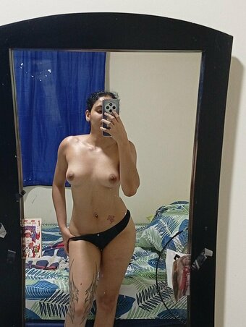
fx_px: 511
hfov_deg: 27.1
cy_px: 164
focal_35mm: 54
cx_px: 123
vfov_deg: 35.5
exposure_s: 1/20
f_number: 1.8
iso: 700
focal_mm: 3.98
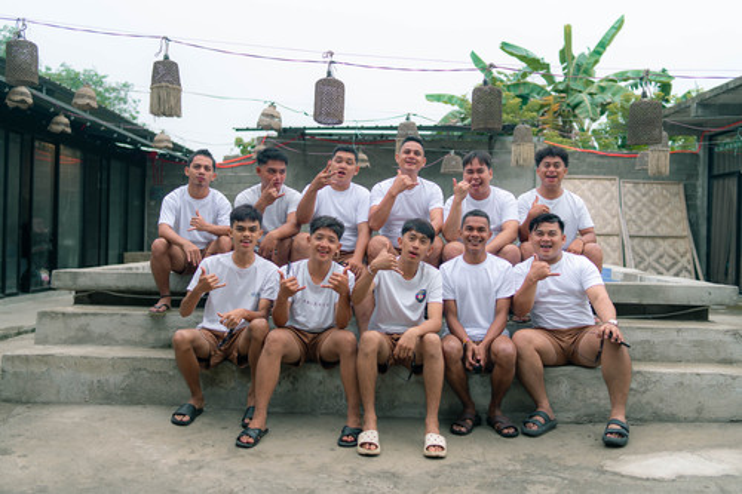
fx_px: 721
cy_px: 247
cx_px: 371
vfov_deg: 37.8
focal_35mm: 35
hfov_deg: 54.5
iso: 160
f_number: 2
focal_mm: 35
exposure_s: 1/400
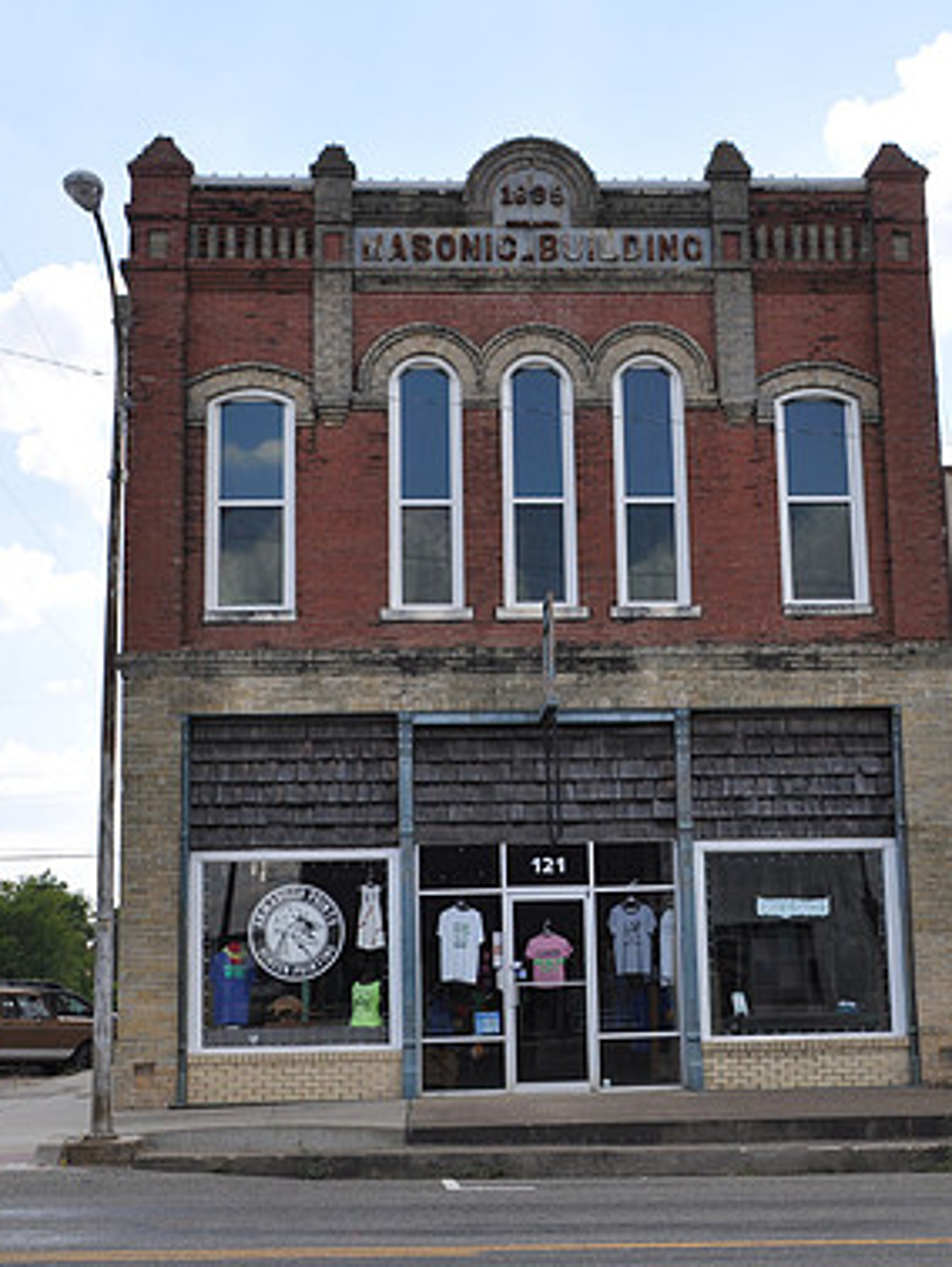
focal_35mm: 53
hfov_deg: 27.5
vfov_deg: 36.1
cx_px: 546
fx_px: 1941
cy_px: 625
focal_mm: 24
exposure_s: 1/250
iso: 200
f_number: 8
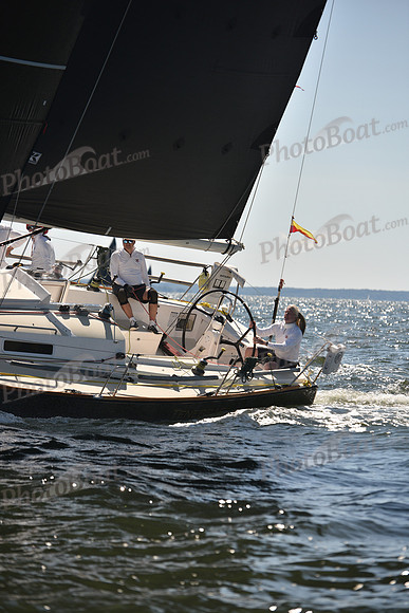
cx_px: 204
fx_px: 2299
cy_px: 306
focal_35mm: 135
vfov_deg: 15.2
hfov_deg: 10.2
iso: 250
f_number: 3.5
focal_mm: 135
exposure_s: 1/1600
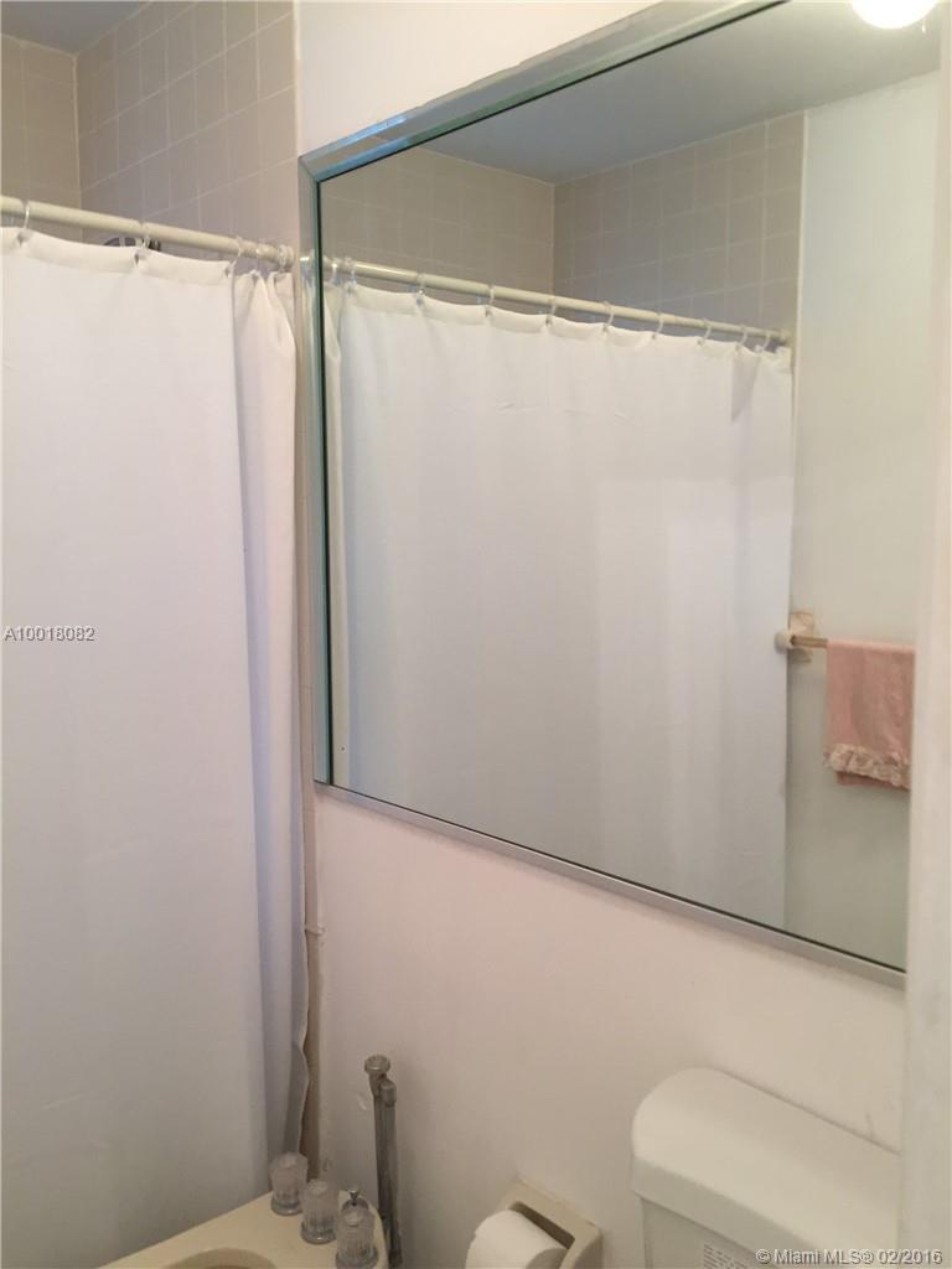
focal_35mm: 29
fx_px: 1063
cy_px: 634
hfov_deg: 48.2
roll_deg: +0.3
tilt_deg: -6.3
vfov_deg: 61.7
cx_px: 476
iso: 80
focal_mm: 4.15
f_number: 2.2
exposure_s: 1/30
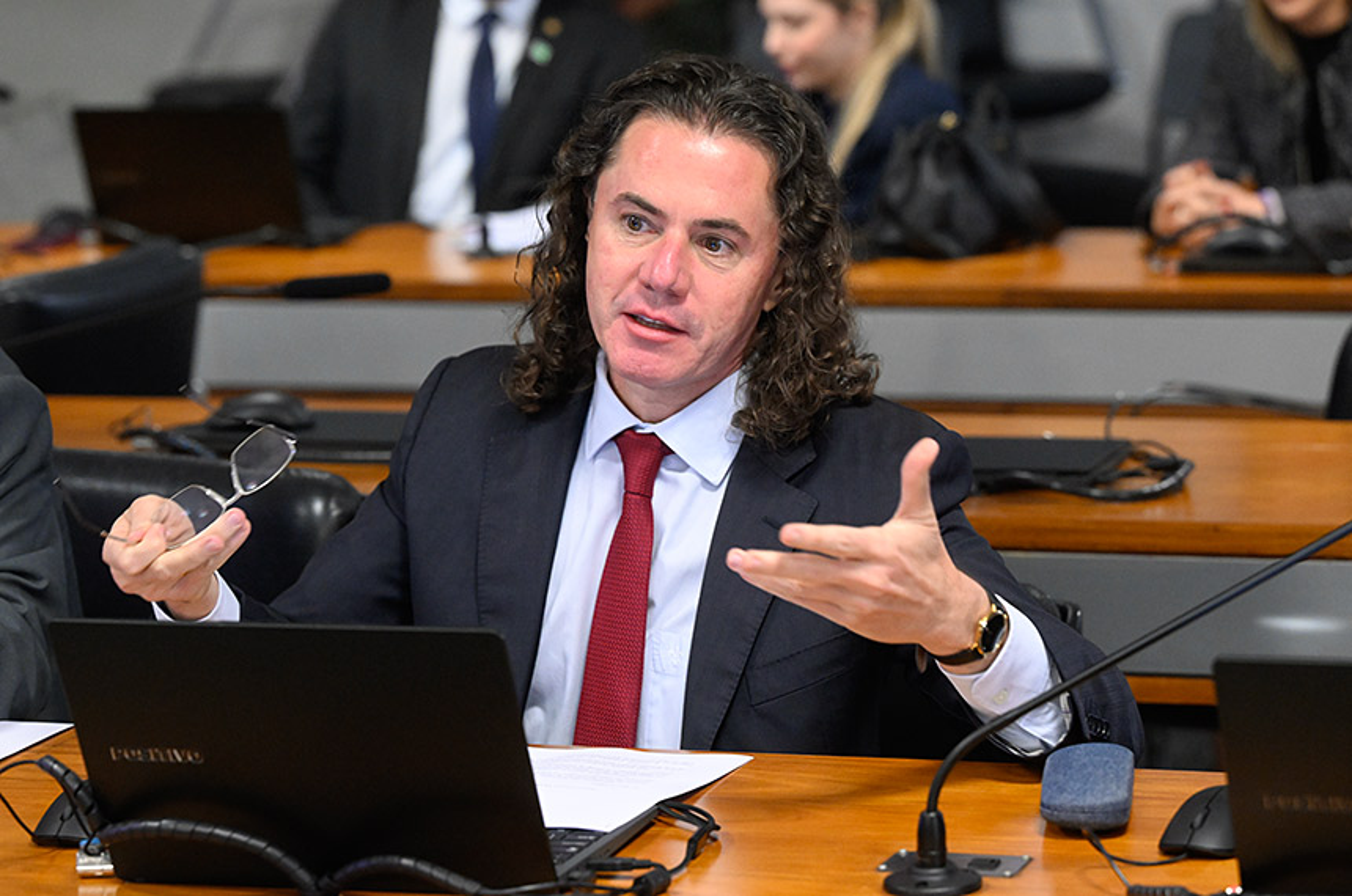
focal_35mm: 104
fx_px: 3898
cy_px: 448
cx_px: 676
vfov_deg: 13.1
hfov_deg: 19.7
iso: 4000
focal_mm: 104
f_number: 4
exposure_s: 1/160
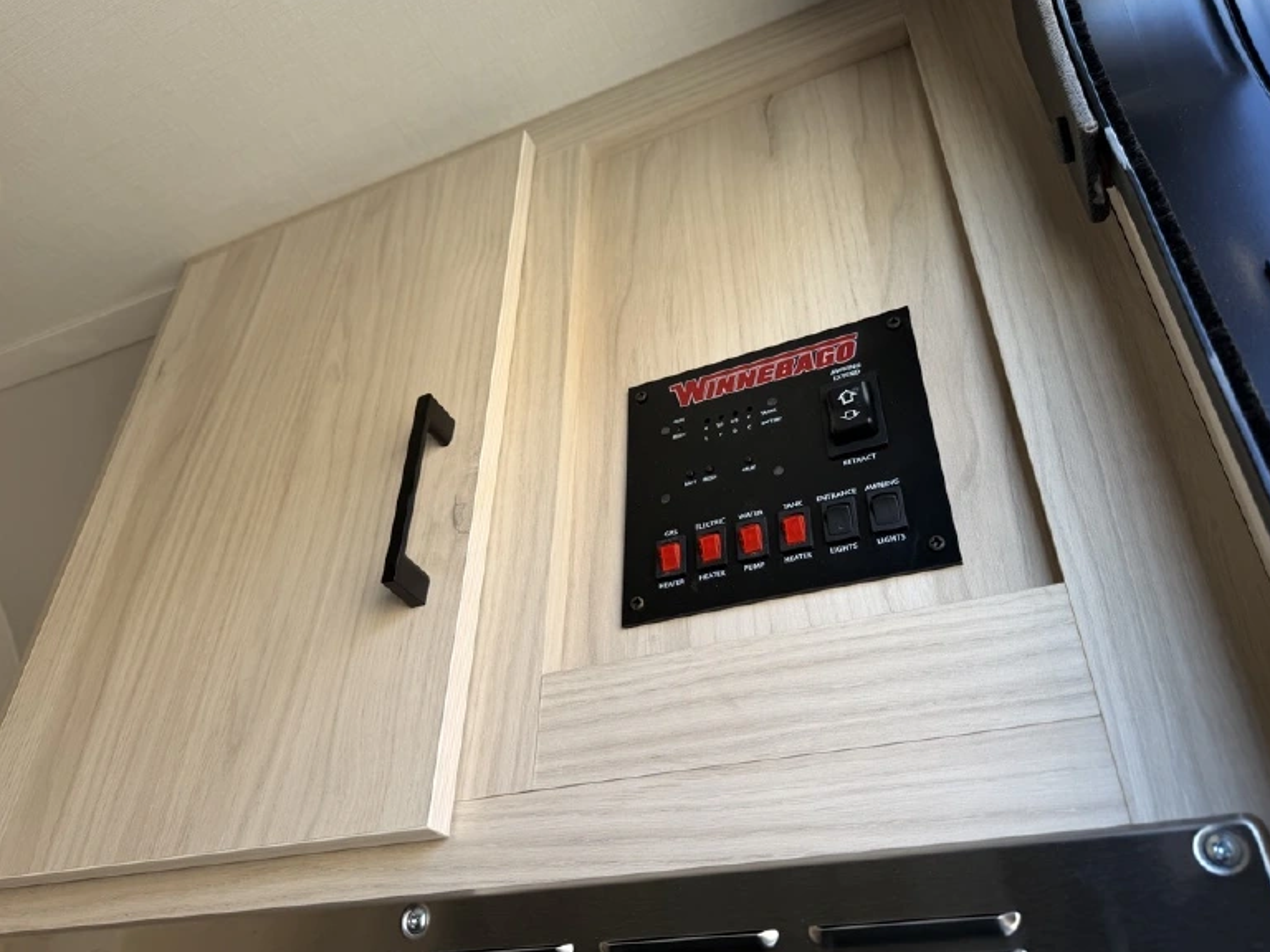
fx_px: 917
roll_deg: -1.1
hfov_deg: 69.4
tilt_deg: +35.5
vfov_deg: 54.9
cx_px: 642
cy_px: 461
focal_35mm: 25
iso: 80
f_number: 1.78
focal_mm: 6.76
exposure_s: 1/405
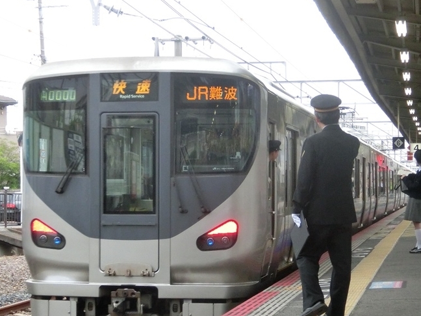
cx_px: 250
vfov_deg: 17.6
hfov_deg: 23.3
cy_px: 182
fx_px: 1022
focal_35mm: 84
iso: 640
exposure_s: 1/250
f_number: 4.7
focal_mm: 12.1
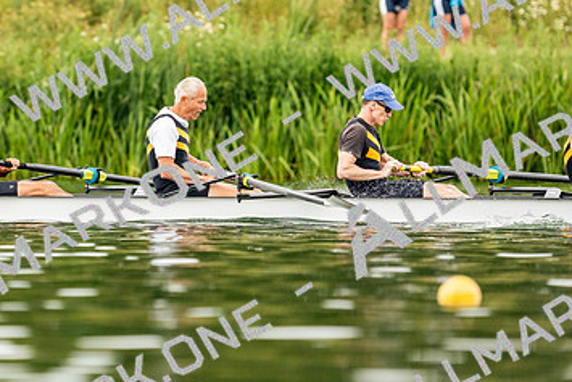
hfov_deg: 2.8
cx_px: 209
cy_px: 127
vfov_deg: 1.9
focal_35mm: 738
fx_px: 11730
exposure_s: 1/2000
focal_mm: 452
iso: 800
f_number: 6.3
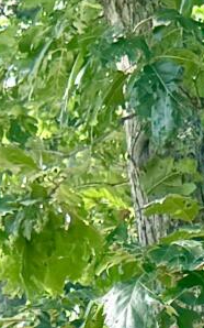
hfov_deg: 5.1
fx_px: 2279
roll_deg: -0.6
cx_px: 21
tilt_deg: +2.2
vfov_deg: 7.3
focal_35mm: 256
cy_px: 965
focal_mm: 6.76
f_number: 1.78
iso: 100
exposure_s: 1/627
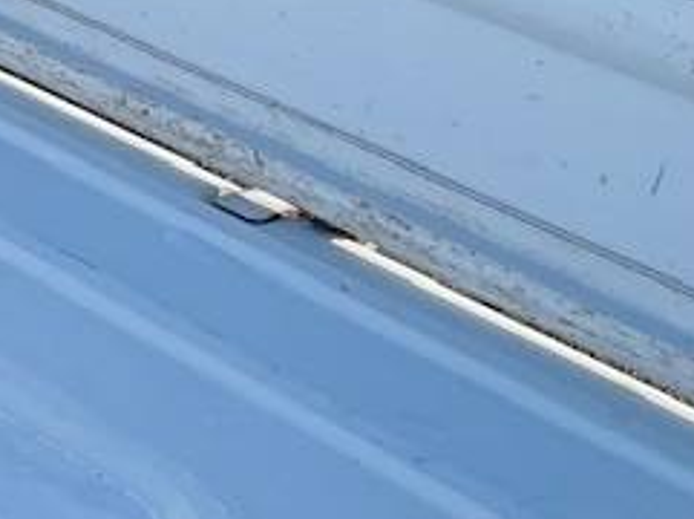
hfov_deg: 12.4
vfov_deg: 10.9
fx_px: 2662
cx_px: -838
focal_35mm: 133
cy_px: -81
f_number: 1.6
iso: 32
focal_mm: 5.1
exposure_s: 1/2597
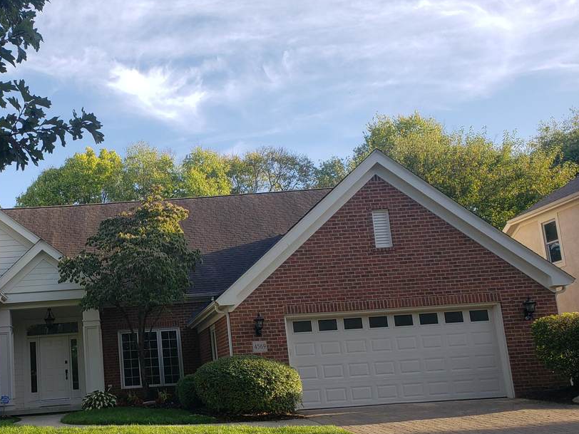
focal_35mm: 41
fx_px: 686
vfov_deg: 35.0
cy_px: 267
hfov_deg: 43.9
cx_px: 127
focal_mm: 4.3
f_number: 2.4
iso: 50
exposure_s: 1/452
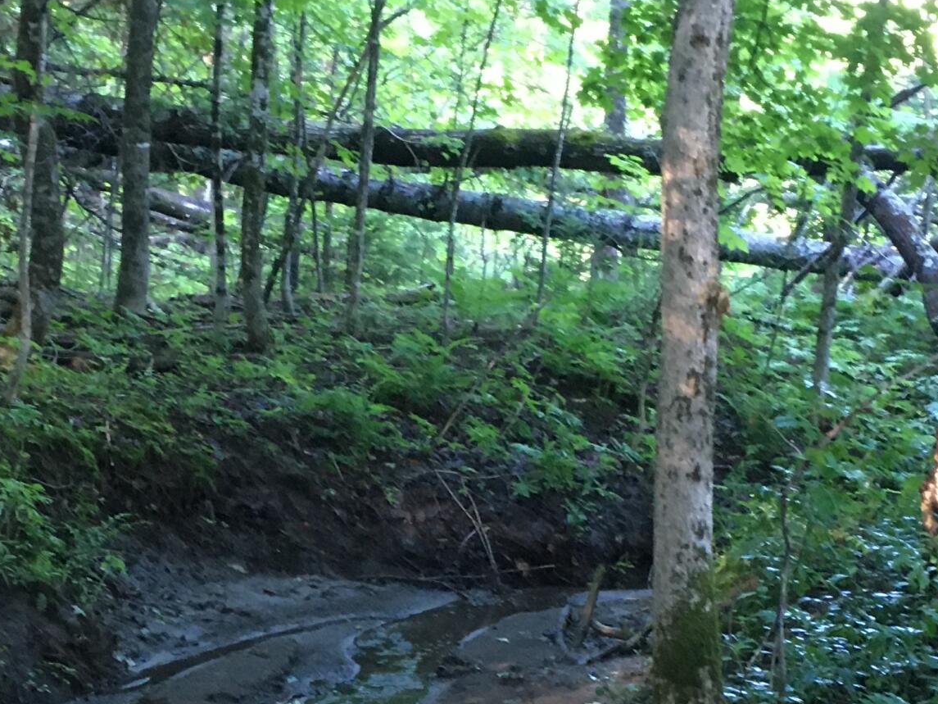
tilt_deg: -15.2
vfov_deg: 18.9
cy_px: 682
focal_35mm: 76
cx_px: 344
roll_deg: +0.0
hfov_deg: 25.6
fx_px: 2060
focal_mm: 4.15
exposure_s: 1/24
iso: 200
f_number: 2.2
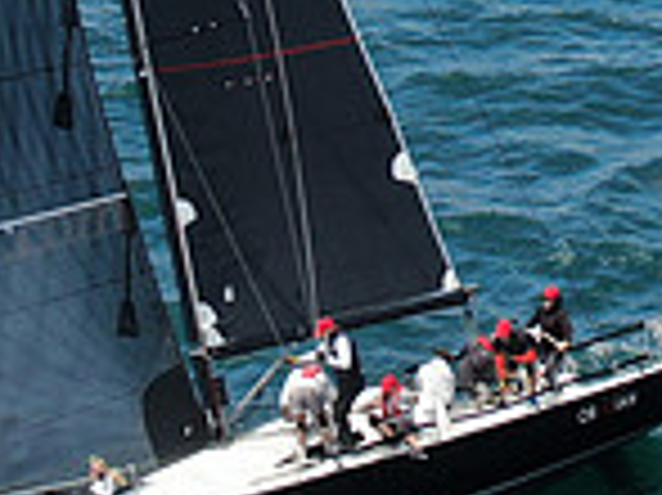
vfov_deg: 7.8
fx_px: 3631
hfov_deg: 10.4
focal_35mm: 190
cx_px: 392
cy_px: -47
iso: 100
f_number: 3.8
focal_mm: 8.6
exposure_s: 1/500
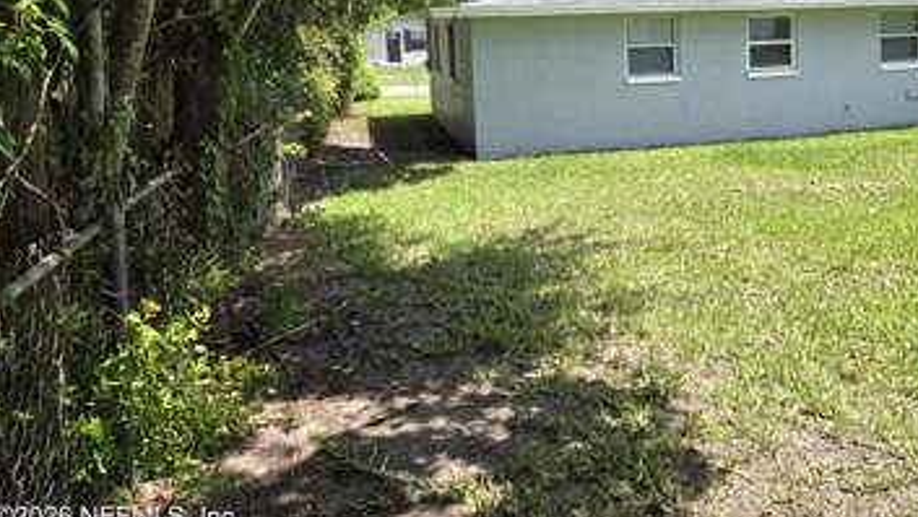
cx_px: 616
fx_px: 828
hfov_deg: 56.7
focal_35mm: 34
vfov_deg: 33.5
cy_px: 90
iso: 25
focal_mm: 5.4
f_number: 1.8
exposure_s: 1/929
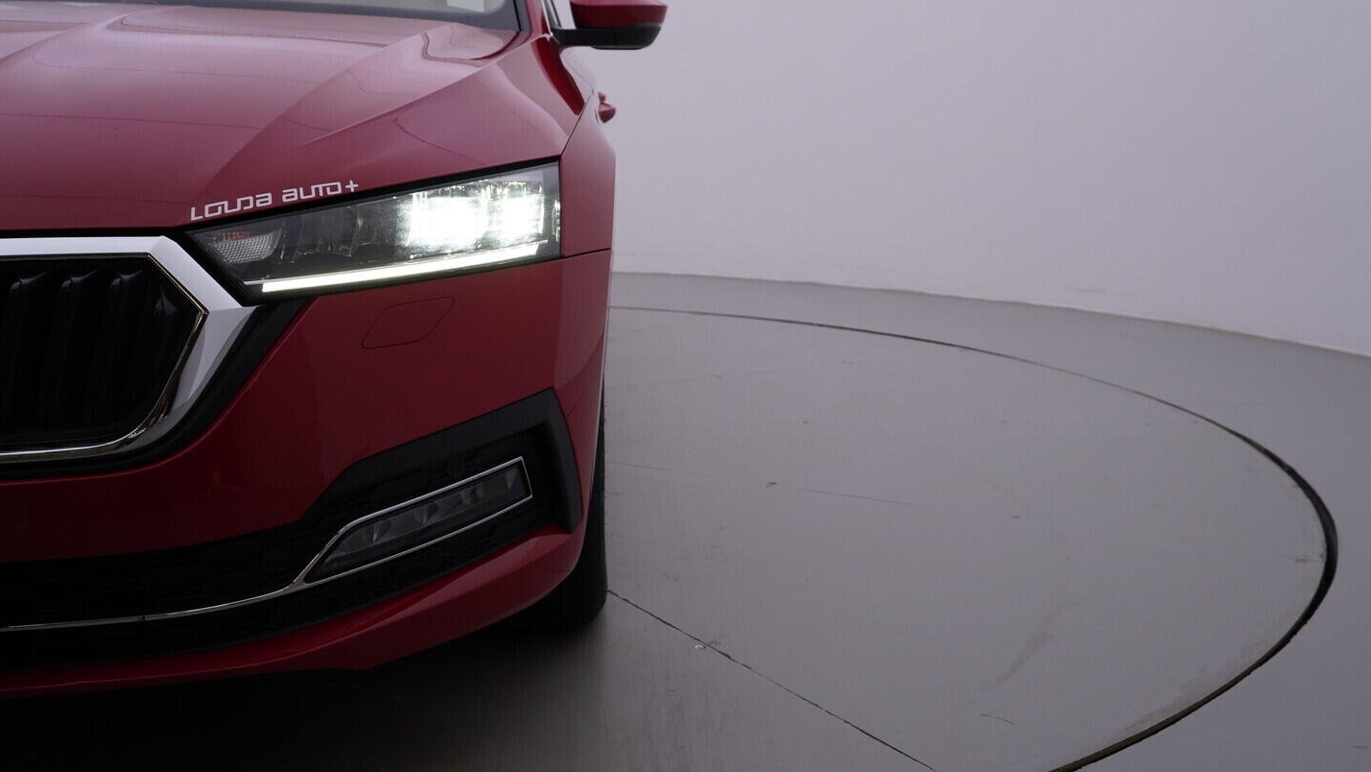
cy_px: 317
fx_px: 1382
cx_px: 689
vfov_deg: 31.1
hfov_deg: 52.8
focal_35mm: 38
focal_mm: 24
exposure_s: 1/125
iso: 125
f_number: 5
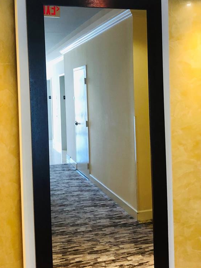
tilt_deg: +2.2
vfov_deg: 41.8
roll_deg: +1.7
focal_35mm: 45
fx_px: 348
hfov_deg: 32.2
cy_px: 105
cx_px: 94
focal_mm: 4
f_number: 1.8
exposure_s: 1/20
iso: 32
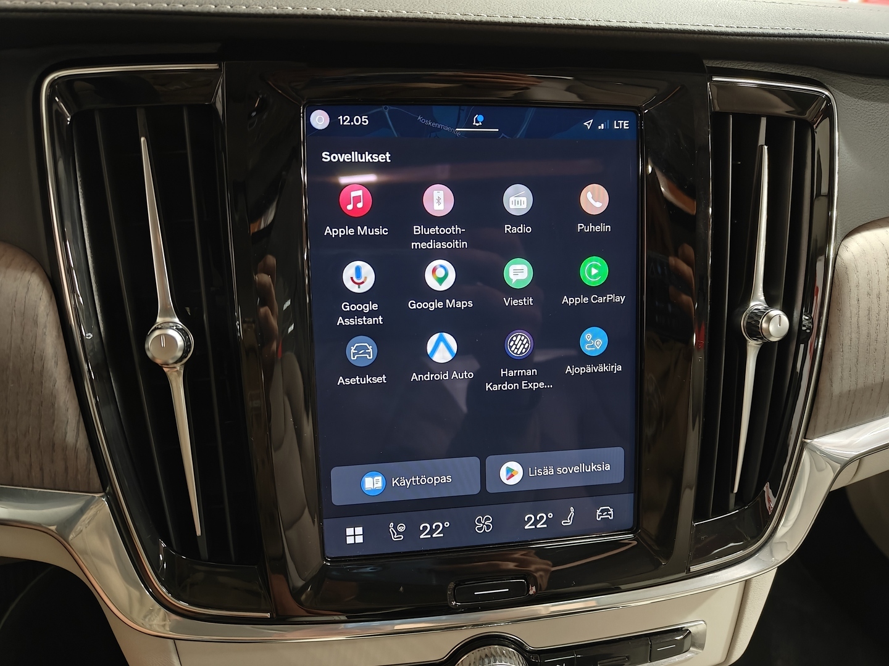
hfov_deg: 71.6
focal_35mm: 24
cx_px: 444
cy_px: 333
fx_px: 616
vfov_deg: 56.8
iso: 200
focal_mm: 5.59
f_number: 1.8
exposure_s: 1/33
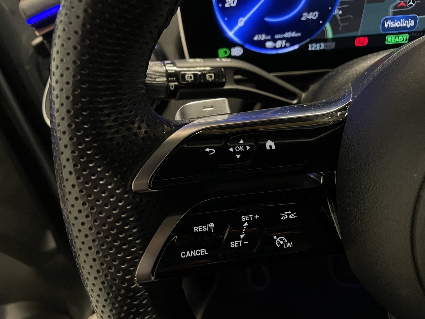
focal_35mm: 26
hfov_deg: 67.3
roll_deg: +10.1
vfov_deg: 53.1
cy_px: 160
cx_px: 212
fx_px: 319
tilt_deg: -37.3
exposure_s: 1/42
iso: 500
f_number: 1.6
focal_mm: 4.2
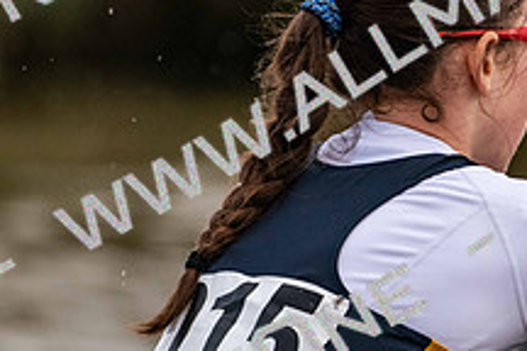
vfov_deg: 1.3
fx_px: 15721
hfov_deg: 1.9
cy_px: 257
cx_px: 356
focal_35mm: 1074
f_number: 4.5
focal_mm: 400
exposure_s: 1/1600
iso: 2500
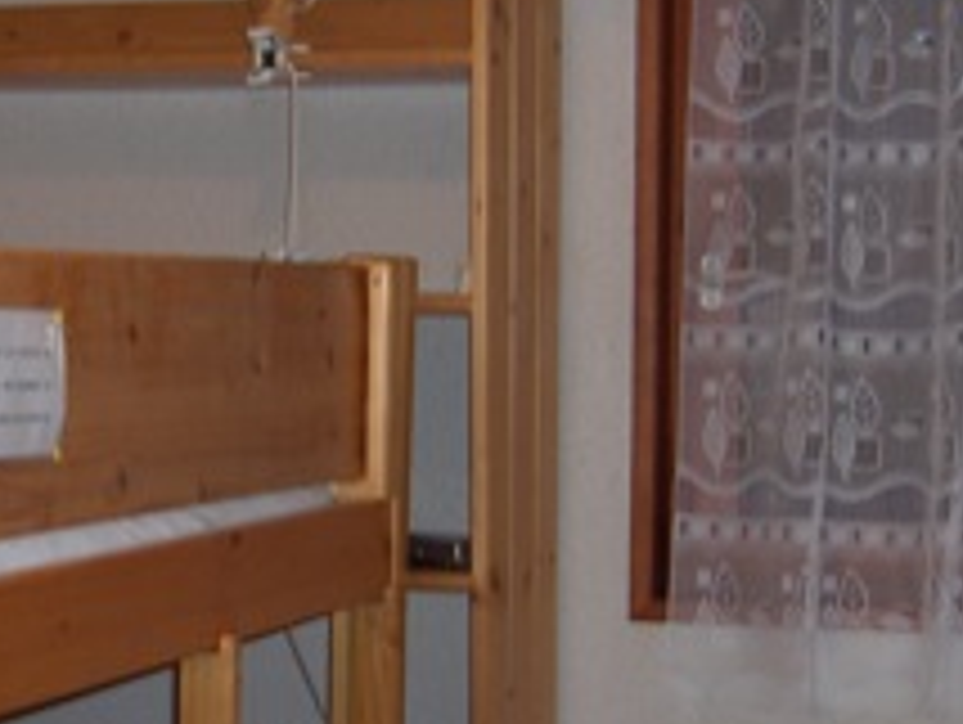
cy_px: 378
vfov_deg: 16.3
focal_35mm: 91
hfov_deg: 21.5
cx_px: 450
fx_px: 2534
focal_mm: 8
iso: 100
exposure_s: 1/60
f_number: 2.8
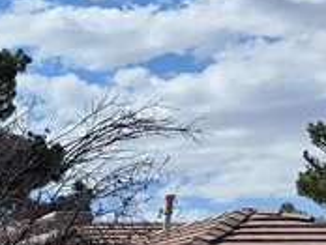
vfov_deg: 10.4
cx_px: -465
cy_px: 423
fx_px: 1273
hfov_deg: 11.8
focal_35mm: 135
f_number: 1.7
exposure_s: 1/1258
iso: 12
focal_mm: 6.3
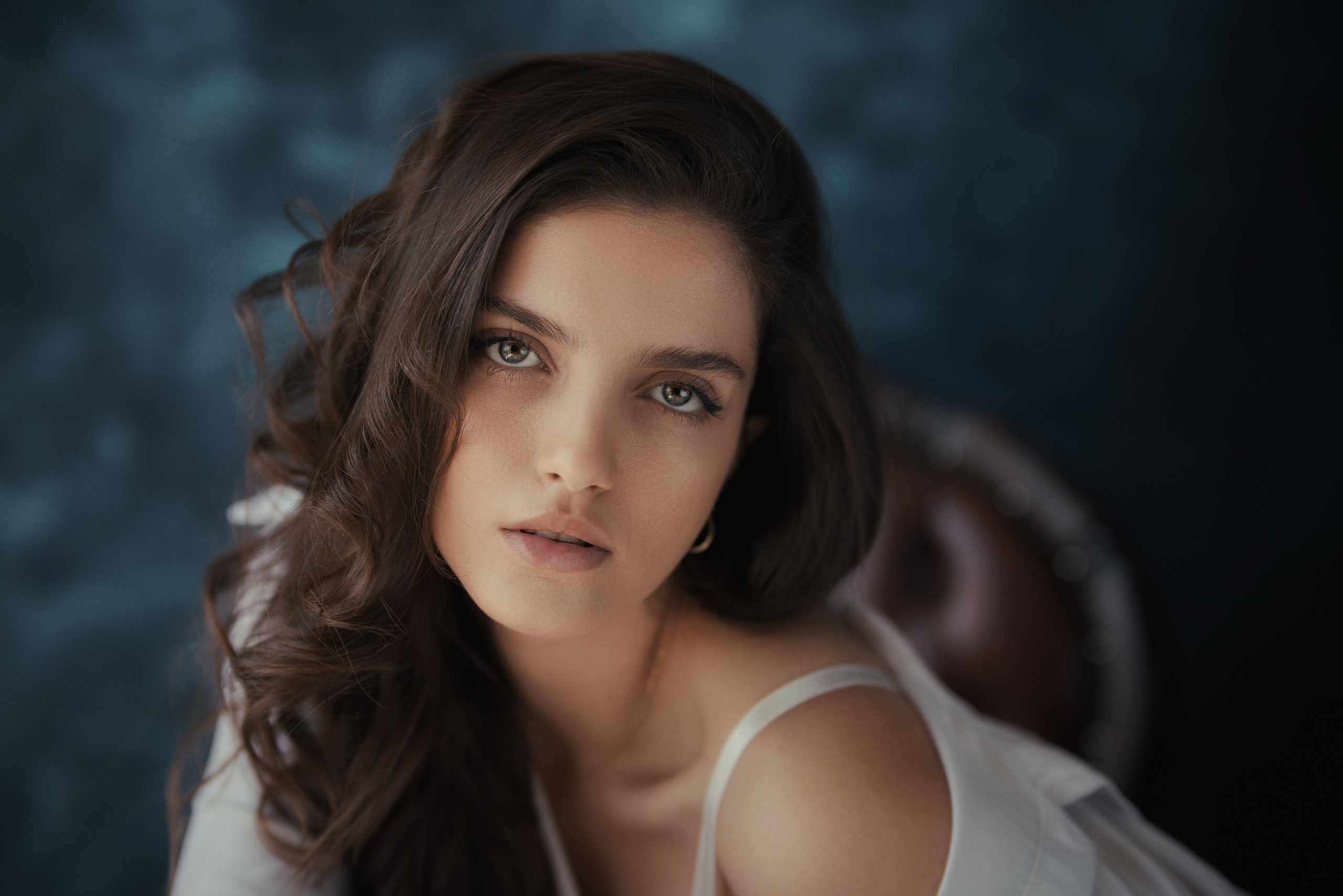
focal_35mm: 85
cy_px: 448
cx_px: 672
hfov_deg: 23.9
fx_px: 3171
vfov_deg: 16.1
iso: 125
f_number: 1.8
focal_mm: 85
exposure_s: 1/800
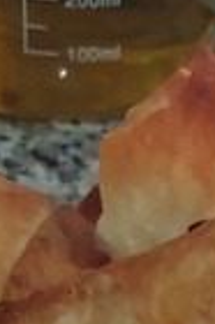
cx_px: 638
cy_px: 933
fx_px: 1841
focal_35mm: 205
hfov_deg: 6.2
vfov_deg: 8.6
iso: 320
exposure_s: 1/25
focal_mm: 4.6
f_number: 1.8
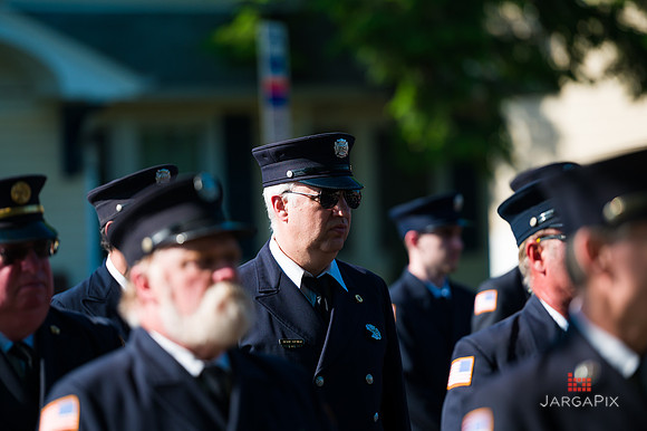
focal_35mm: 200
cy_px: 216
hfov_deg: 10.3
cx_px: 324
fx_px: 3592
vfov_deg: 6.9
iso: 200
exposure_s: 1/2000
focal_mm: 200
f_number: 3.2
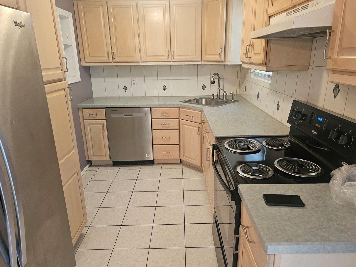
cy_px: 138
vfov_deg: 56.8
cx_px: 180
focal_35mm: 24
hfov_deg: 71.6
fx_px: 247
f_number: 1.7
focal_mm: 6.3
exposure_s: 1/120
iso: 800
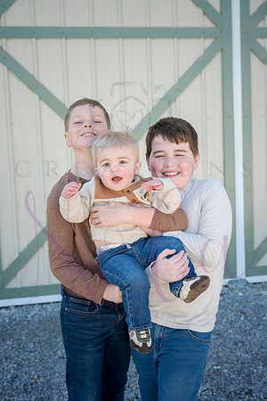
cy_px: 200
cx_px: 134
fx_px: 567
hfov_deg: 26.5
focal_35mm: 51
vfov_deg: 38.9
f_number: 5
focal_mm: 51
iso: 400
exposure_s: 1/640
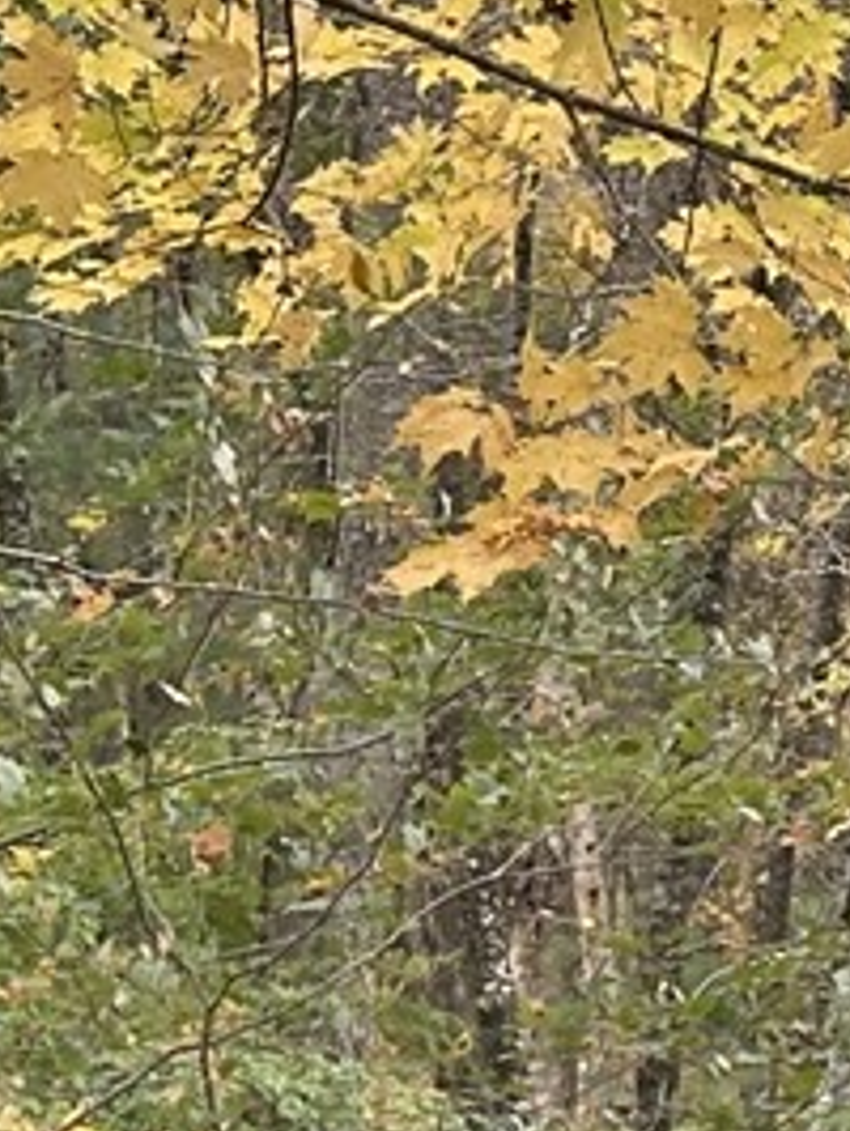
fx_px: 4903
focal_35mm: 150
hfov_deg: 8.8
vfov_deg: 12.7
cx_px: 2163
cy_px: 1522
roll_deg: +1.9
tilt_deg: -7.3
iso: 40
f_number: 1.5
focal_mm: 5.7
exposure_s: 1/287
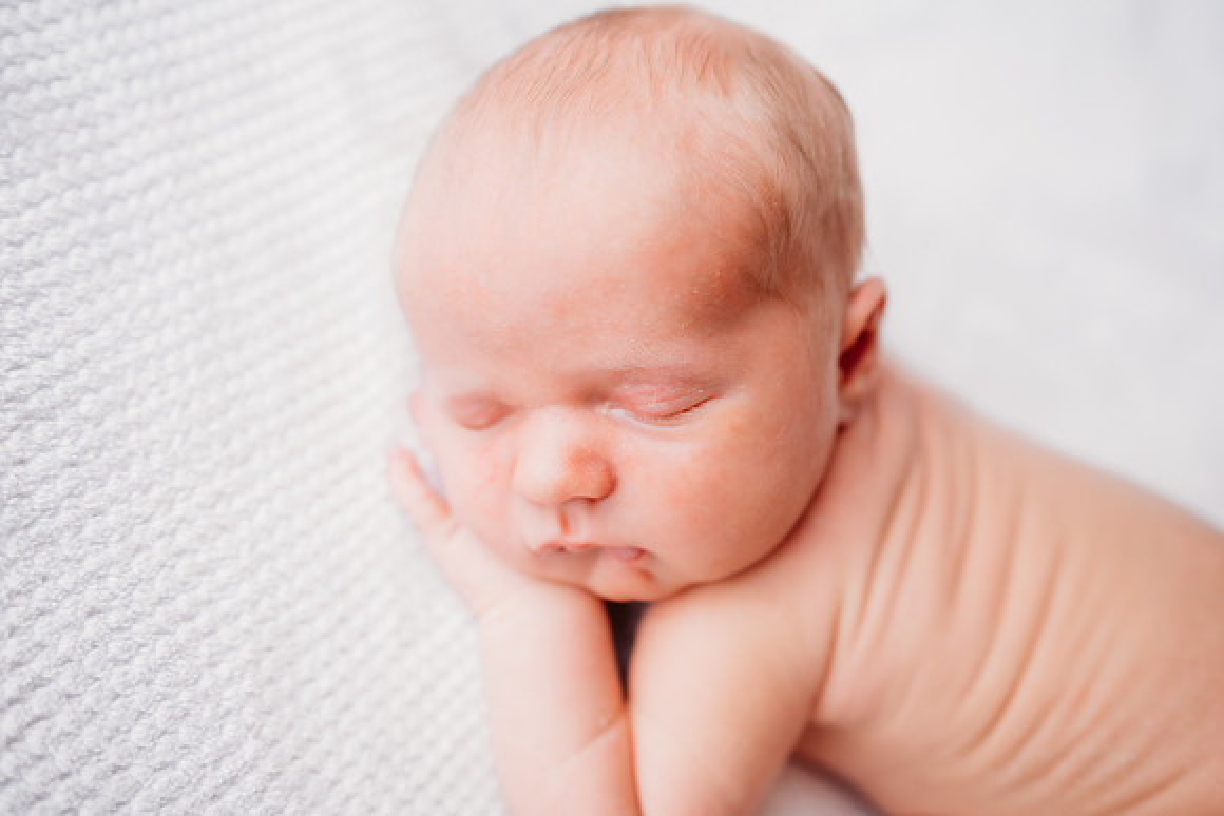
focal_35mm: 24
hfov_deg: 73.7
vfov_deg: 53.2
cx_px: 612
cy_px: 408
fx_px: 816
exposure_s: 1/160
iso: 100
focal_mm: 24
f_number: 2.5
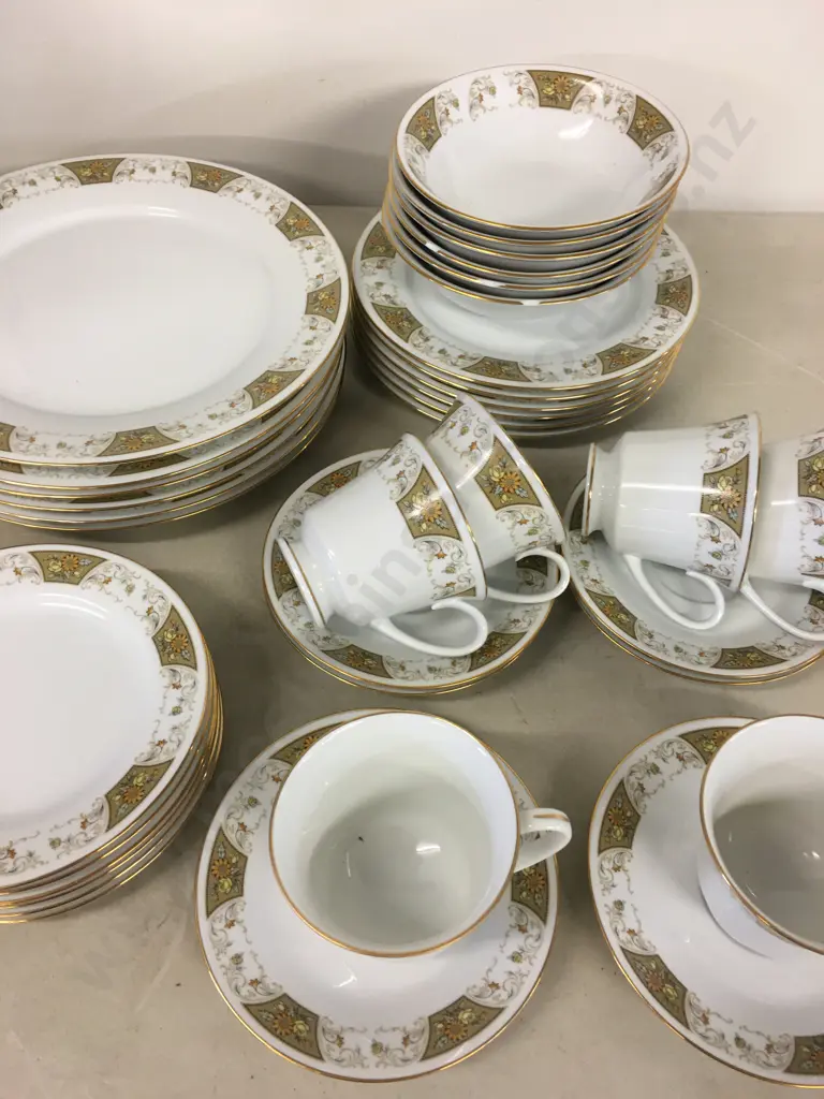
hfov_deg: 48.2
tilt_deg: -52.6
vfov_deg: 61.7
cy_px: 550
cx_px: 412
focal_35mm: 29
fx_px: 920
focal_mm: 4.15
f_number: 2.2
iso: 40
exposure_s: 1/17
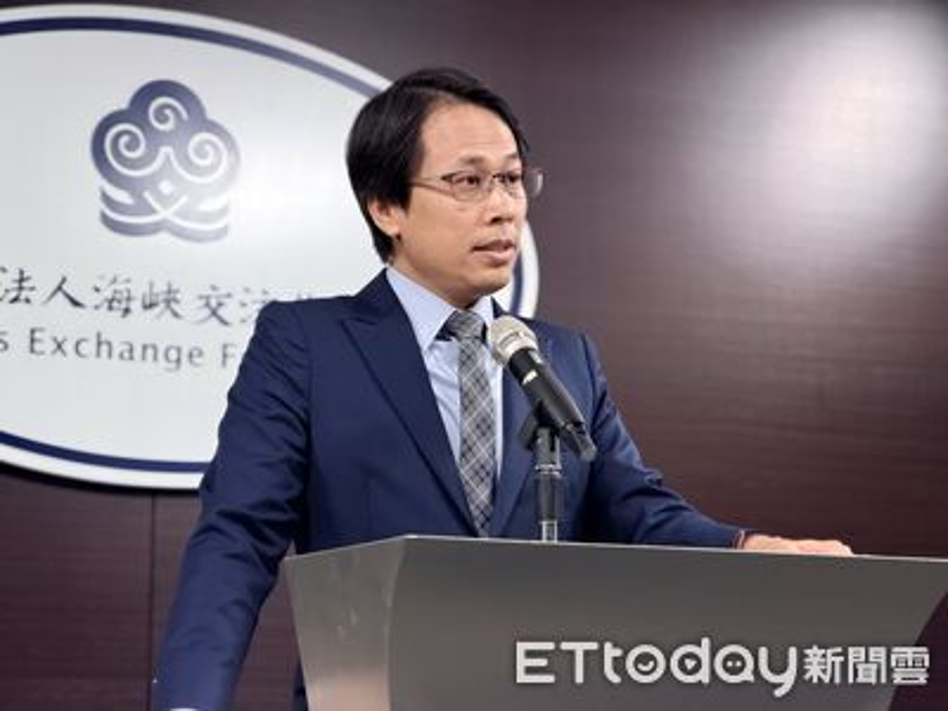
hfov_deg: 19.6
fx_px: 2739
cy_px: 356
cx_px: 474
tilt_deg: +8.0
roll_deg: +0.1
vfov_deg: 14.8
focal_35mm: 100
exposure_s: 1/120
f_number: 2.8
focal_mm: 16.89
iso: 320
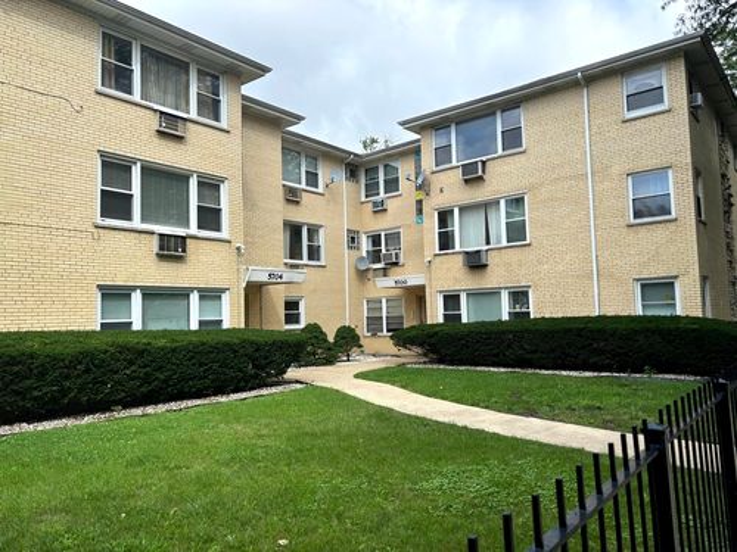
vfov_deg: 53.1
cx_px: 368
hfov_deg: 67.3
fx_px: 554
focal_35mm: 26
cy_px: 276
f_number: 1.6
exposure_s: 1/2062
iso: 50
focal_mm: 5.96
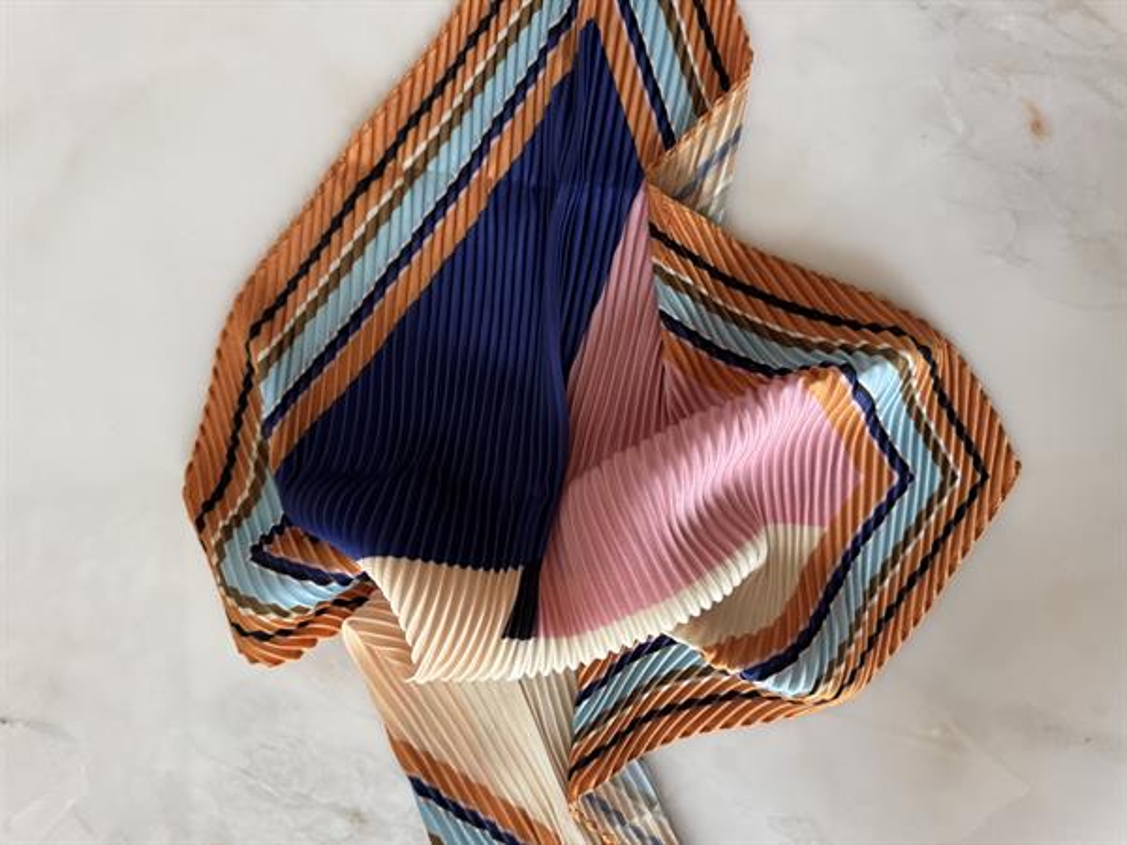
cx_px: 564
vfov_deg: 56.8
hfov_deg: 71.6
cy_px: 422
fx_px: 781
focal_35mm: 24
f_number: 1.78
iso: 400
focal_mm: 6.76
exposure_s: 1/60
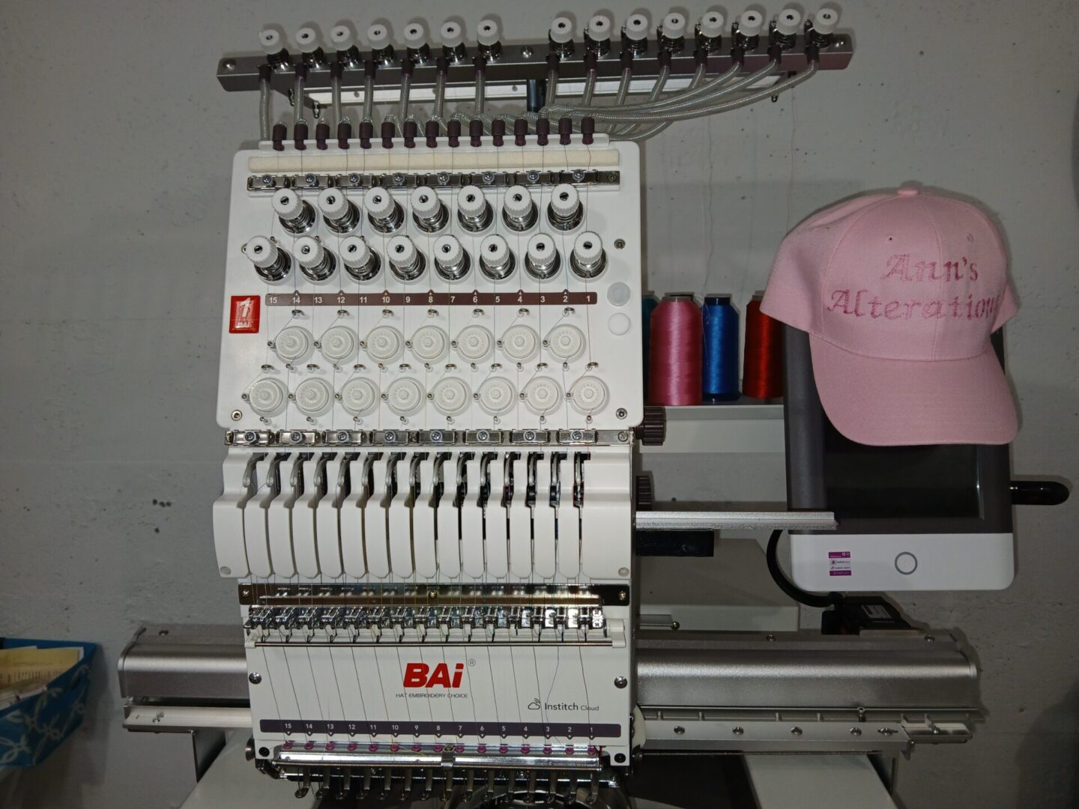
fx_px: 810
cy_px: 404
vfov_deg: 53.1
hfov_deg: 67.3
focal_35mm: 26
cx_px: 540
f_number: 1.8
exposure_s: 1/50
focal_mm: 3.98
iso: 64
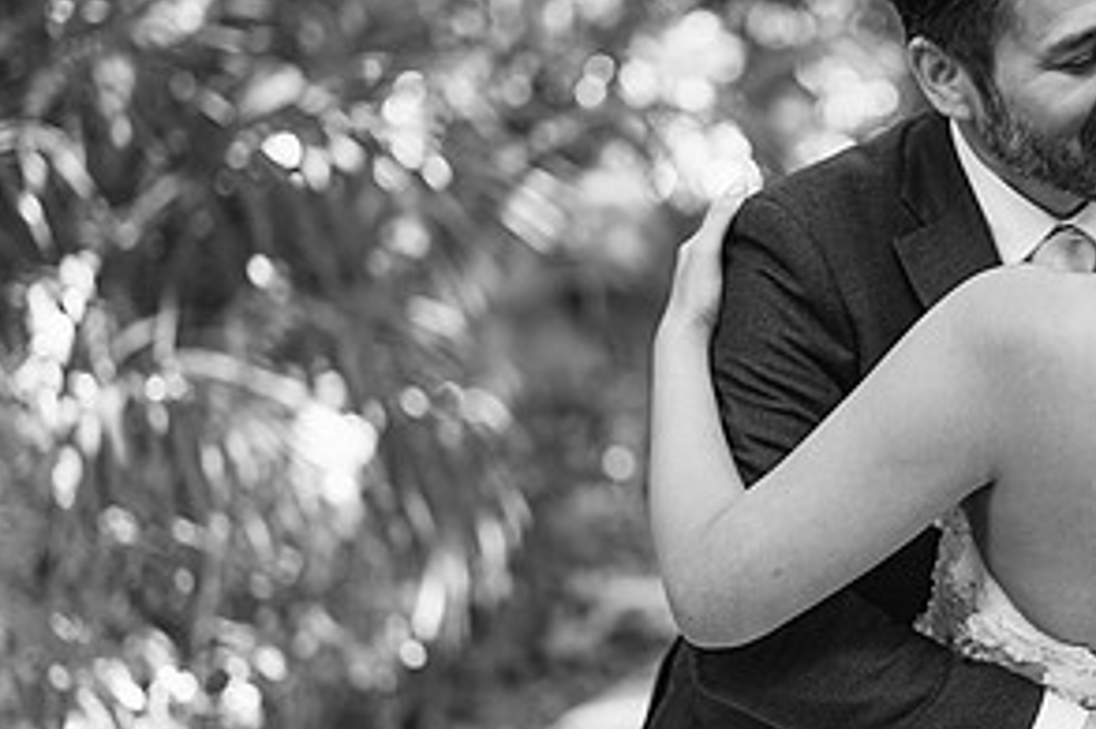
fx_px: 3012
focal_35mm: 99
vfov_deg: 13.8
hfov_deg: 20.4
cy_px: 378
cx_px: 890
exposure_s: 1/125
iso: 160
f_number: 1.8
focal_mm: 50
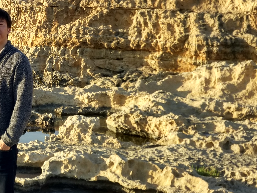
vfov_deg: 19.3
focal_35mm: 76
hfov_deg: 23.6
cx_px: -43
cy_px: 49
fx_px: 564
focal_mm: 4.12
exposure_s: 1/733
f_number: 2
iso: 100
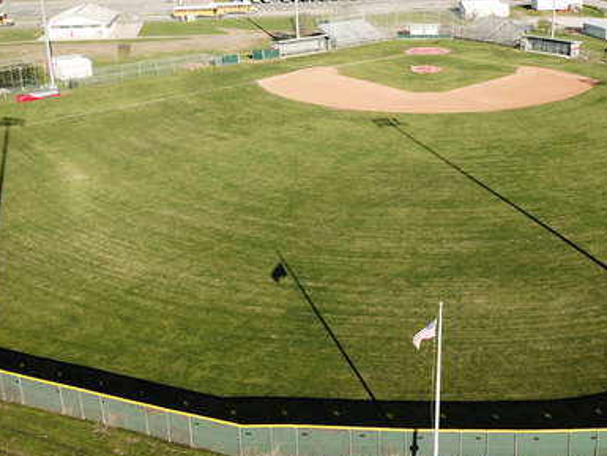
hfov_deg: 41.5
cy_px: 142
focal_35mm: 45
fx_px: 789
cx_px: 409
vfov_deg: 31.9
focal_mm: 4.73
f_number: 2.2
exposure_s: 1/921
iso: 100
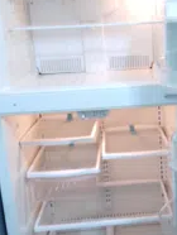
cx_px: 159
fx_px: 422
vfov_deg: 31.1
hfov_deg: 23.1
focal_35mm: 62
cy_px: 140
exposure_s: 1/50
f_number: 1.8
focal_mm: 4.25
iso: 341
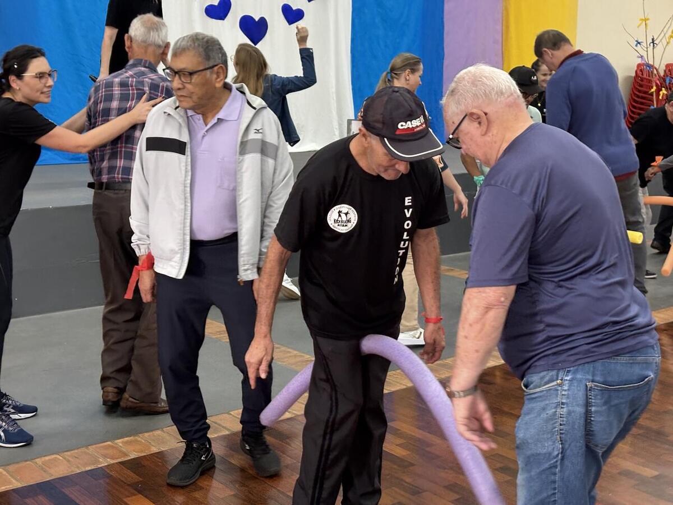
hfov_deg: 36.8
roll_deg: -1.0
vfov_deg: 28.0
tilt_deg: -11.1
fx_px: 1011
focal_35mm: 52
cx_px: 336
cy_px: 252
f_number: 1.6
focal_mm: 5.96
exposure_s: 1/40
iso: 100
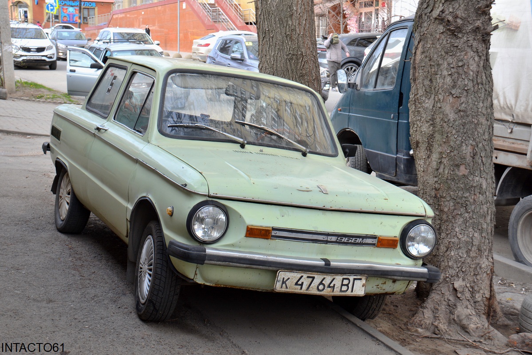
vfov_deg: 23.8
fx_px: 842
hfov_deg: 35.0
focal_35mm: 57
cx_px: 266
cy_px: 178
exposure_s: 1/160
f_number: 6.3
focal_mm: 38
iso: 200
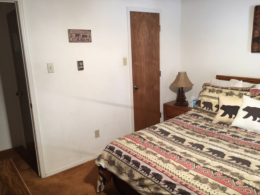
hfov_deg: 61.7
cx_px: 130
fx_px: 218
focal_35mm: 29
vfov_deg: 48.2
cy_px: 98
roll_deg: +1.6
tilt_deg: -10.7
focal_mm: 4.15
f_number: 2.2
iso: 32
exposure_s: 1/30
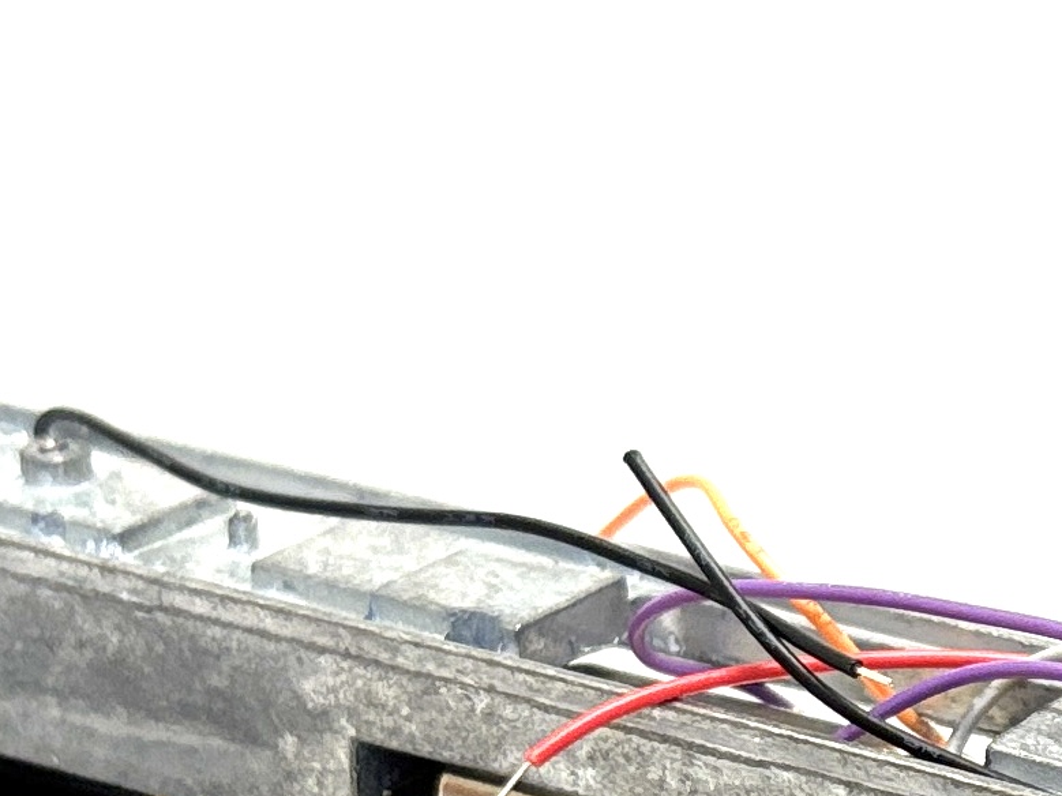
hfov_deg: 16.8
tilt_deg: -27.5
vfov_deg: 12.4
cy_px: 1106
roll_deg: +0.1
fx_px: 3528
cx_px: 1028
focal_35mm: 115
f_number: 1.6
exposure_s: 1/120
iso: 125
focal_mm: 5.96
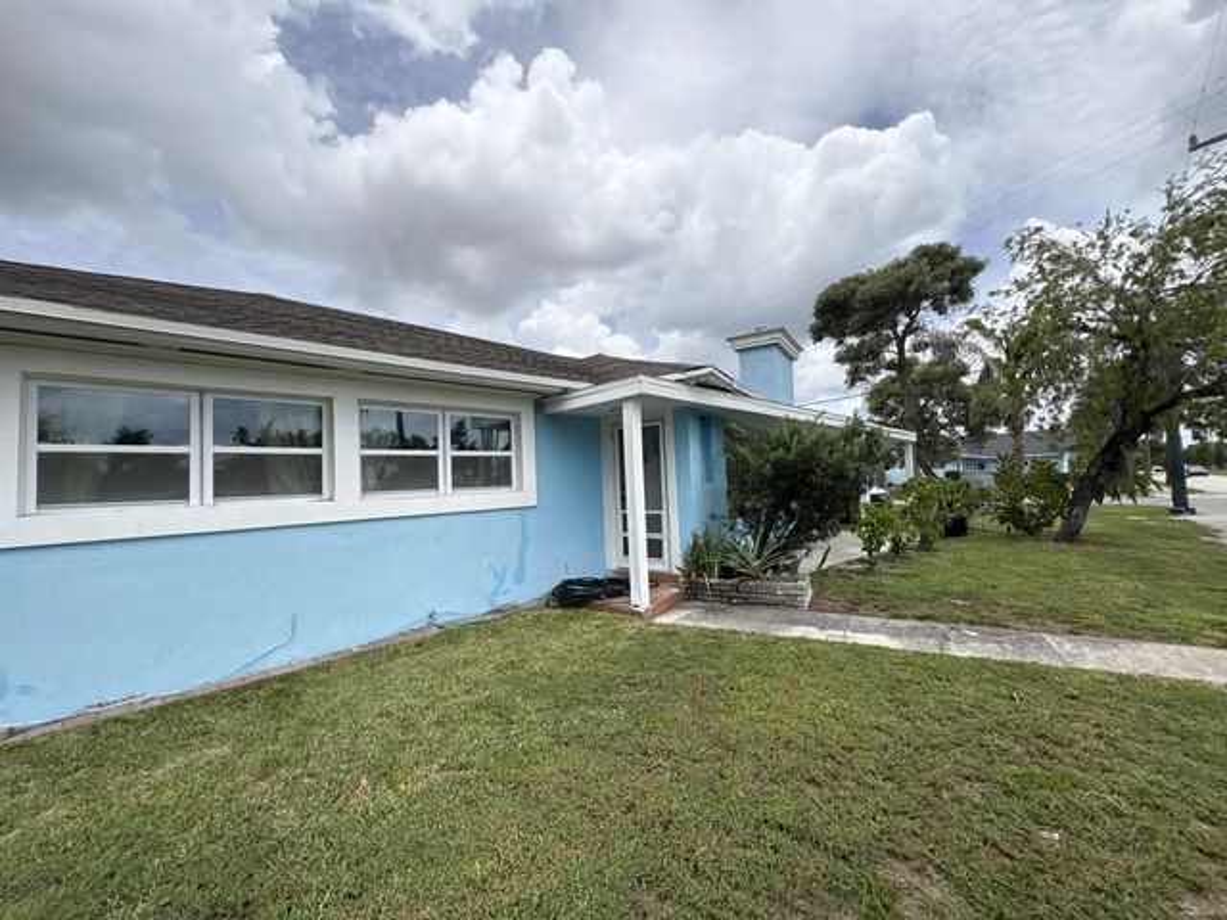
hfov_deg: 102.1
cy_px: 460
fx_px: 496
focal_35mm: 14
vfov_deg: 85.7
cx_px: 614
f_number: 2.2
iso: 50
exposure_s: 1/2208
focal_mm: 2.22
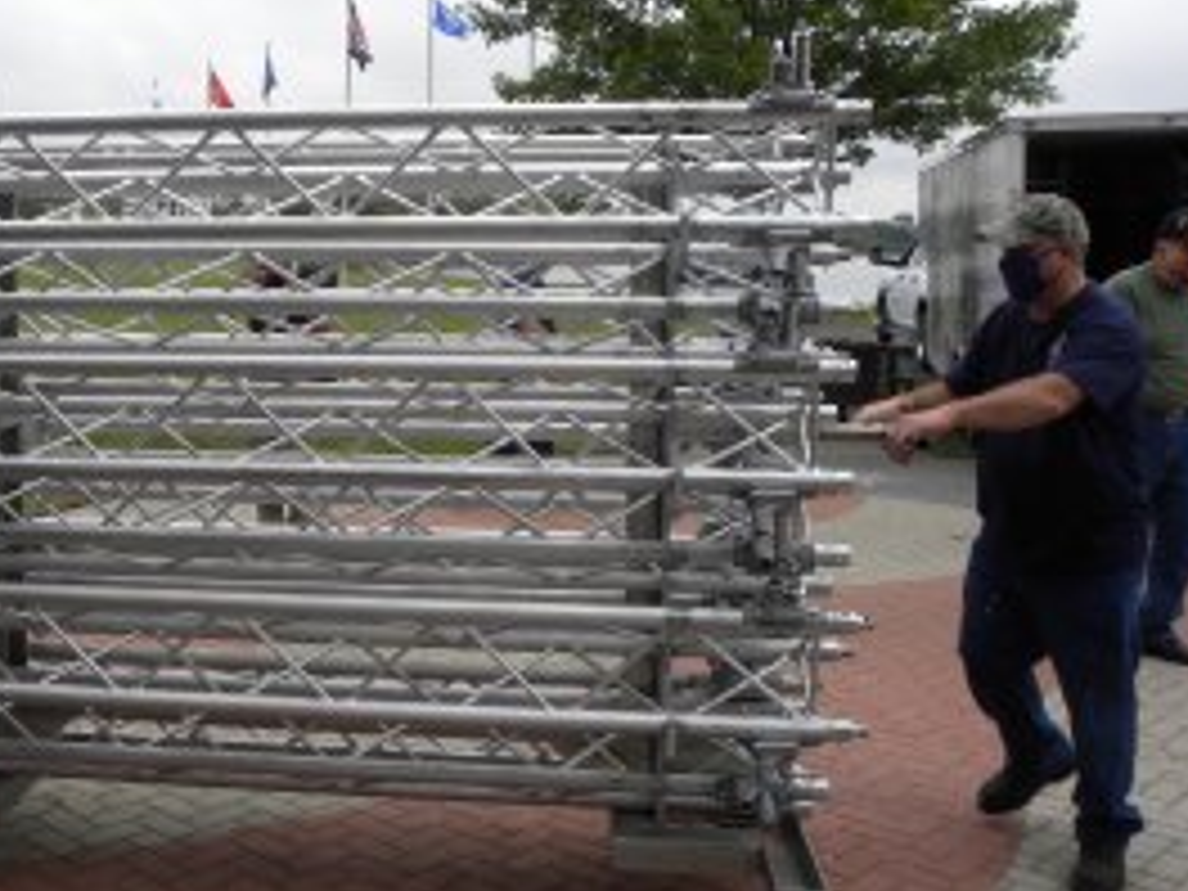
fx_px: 1510
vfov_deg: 32.8
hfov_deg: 42.0
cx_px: 338
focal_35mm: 44
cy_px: 351
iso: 64
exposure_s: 1/216
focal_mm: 5.2
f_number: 4.5
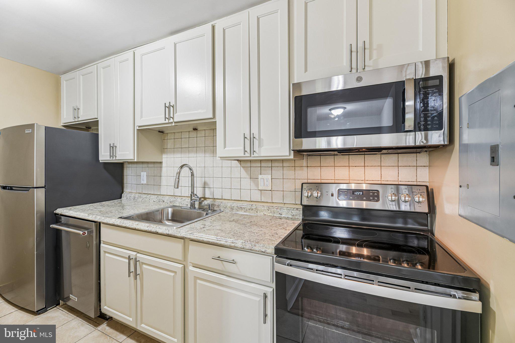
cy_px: 172
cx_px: 258
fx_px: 200
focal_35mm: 14
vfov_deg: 81.2
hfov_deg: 104.3
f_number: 8
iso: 400
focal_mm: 14
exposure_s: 1/8
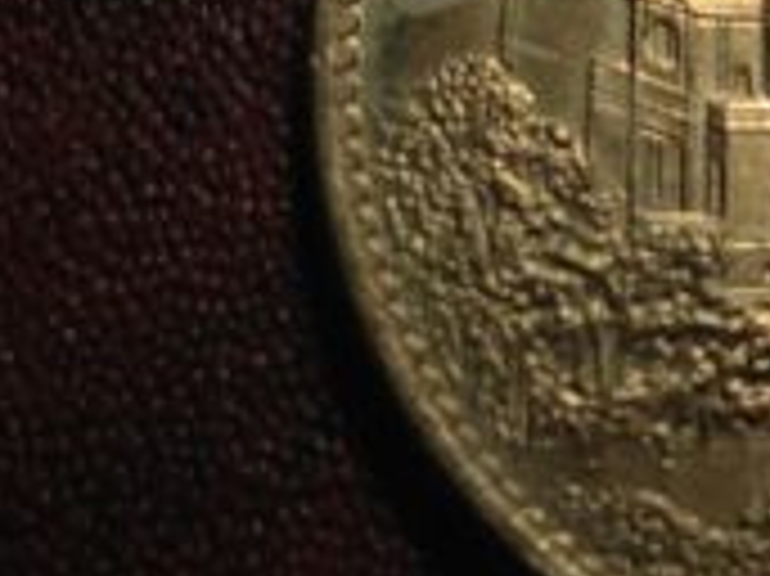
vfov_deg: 12.6
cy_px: 9
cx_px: 968
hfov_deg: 16.2
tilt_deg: -53.1
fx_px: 2579
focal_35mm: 116
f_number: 2.4
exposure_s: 1/120
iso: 50
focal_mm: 4.12
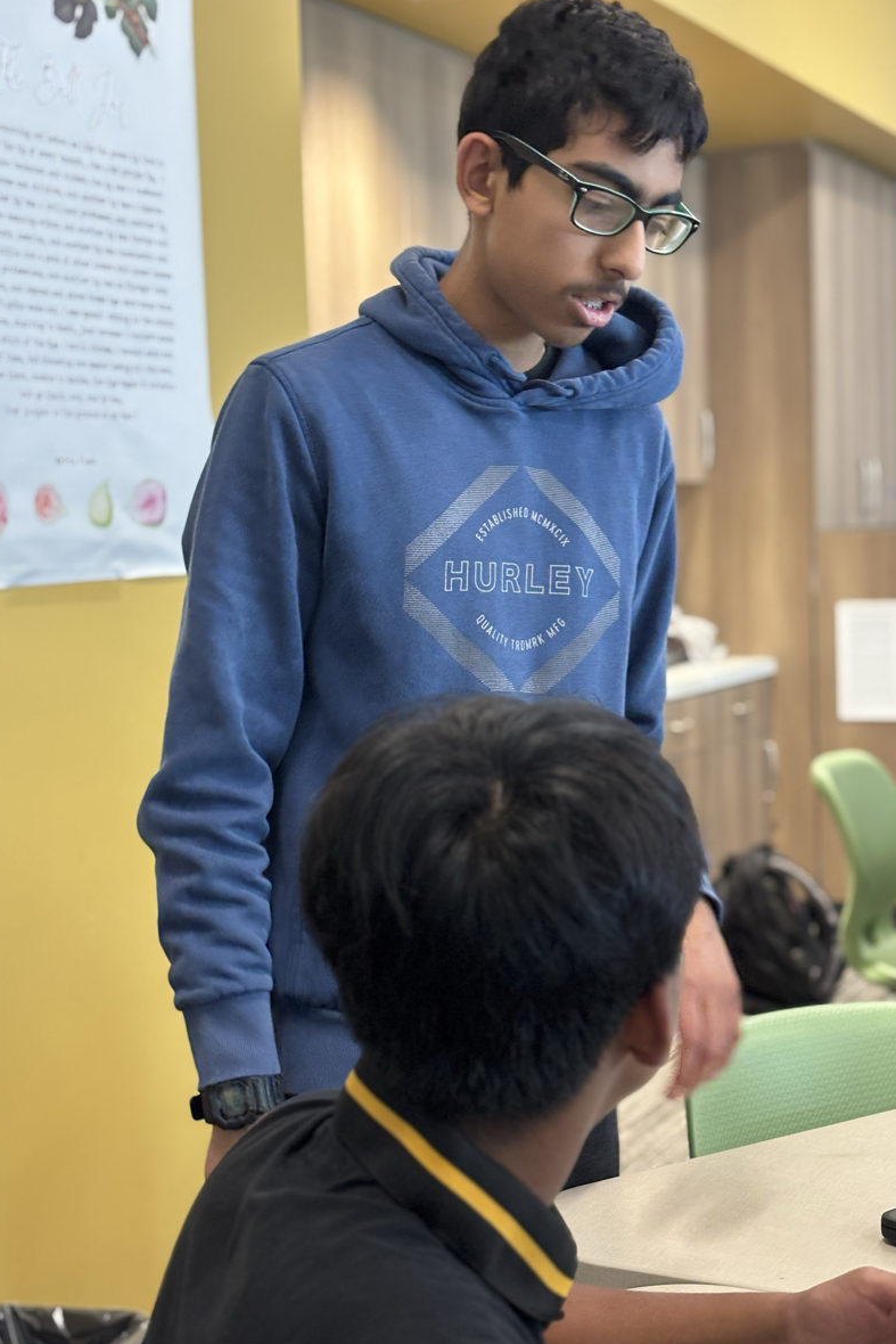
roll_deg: +1.5
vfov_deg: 36.2
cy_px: 674
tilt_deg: -4.8
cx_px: 487
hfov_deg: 24.6
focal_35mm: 55
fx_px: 2053
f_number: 1.6
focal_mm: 5.96
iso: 200
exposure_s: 1/38
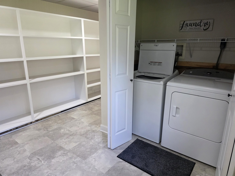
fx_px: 156
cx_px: 118
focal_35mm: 23
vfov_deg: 58.9
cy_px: 88
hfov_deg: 73.9
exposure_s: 1/120
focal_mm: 6.3
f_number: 1.7
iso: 640
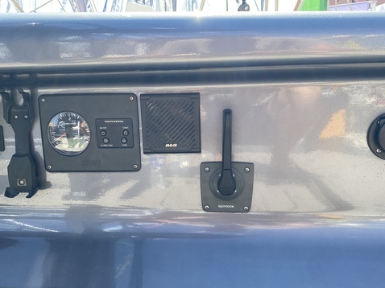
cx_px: 196
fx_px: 411
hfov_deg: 50.2
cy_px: 190
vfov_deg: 38.2
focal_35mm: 37
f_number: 1.8
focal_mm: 4.25
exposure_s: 1/439
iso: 32
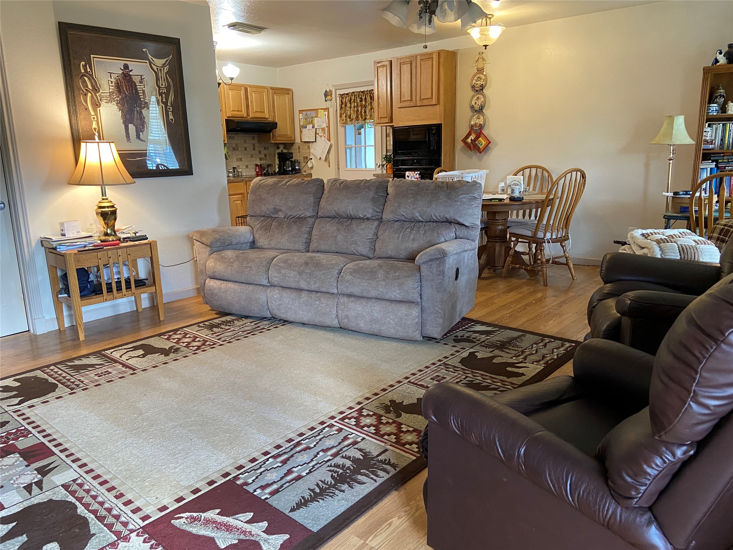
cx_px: 366
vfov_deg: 53.1
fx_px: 551
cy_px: 275
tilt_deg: -14.9
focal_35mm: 26
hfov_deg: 67.3
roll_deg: +2.1
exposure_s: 1/60
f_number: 1.8
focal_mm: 4.25
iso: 320
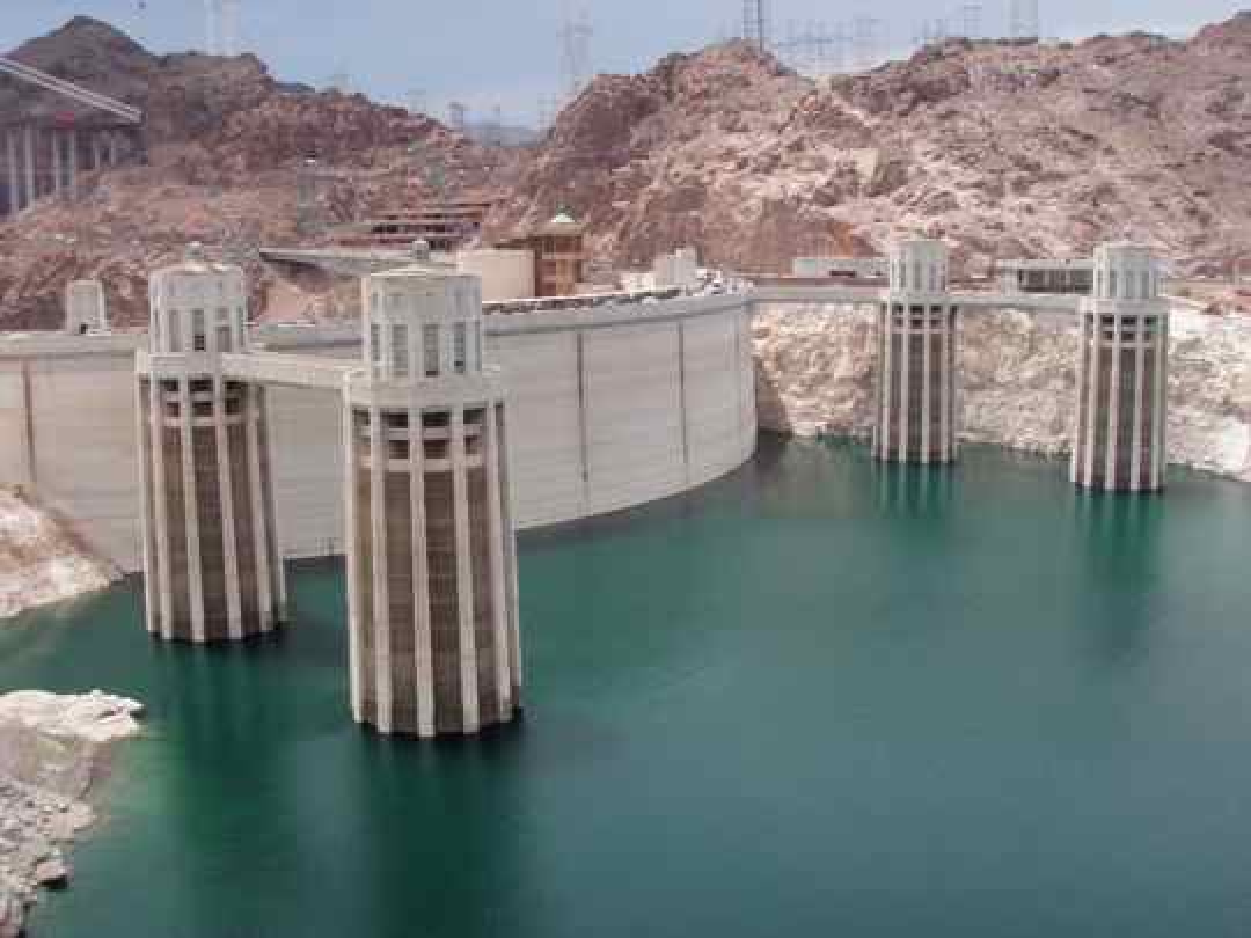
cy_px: 469
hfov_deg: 49.0
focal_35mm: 38
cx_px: 626
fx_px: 1373
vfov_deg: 37.7
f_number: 4.5
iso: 80
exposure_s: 1/640
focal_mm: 6.7
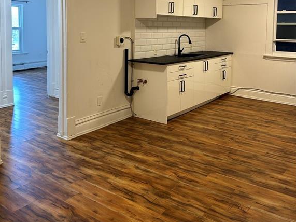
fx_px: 299
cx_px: 149
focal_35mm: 35
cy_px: 52
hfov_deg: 52.6
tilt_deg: -4.8
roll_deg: -1.2
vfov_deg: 39.5
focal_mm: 5.7
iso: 64
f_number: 1.5
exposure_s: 1/60
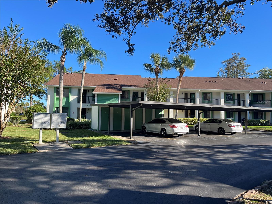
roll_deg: -1.2
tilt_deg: +3.6
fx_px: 204
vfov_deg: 53.1
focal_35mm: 26
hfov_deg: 67.3
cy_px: 102
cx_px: 136
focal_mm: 5.1
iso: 50
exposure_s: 1/1623
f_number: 1.6
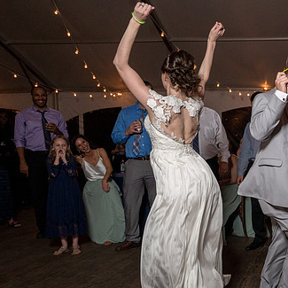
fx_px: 461
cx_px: 276
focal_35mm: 49
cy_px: 188
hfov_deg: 32.4
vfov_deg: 34.4
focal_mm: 27
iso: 2000
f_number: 5.6
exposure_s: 1/200
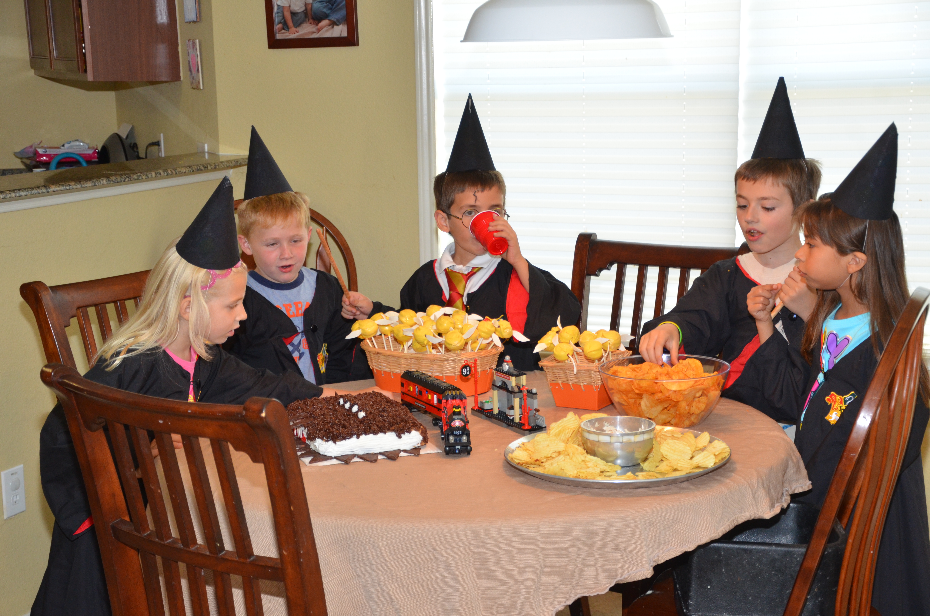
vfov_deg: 21.5
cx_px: 465
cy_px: 308
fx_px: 1624
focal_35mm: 63
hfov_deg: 32.0
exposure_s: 1/60
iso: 800
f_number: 4.8
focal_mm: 42
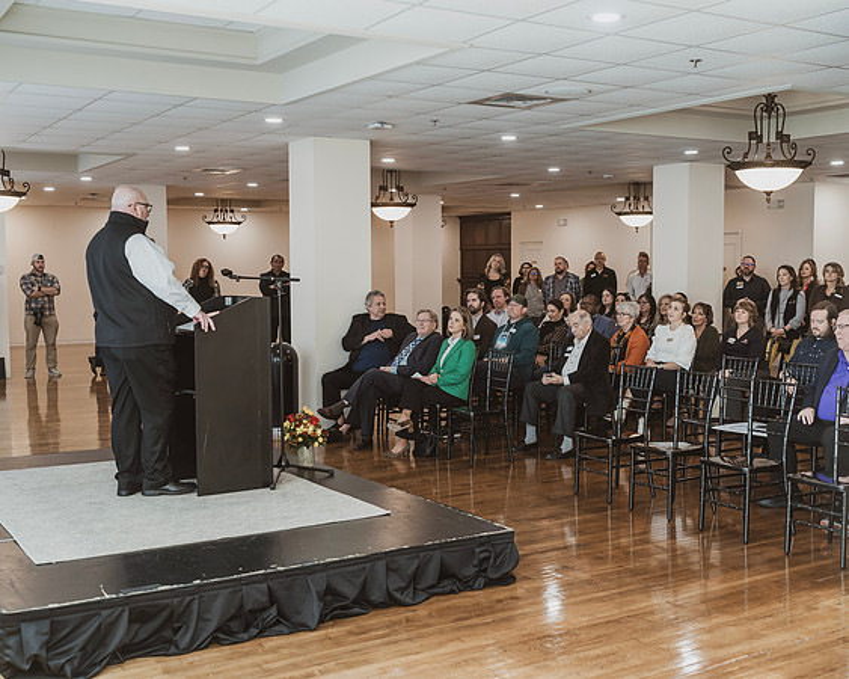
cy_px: 339
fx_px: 1008
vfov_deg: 37.2
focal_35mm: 40
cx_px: 451
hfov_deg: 45.7
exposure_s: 1/125
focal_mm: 35
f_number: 3.2
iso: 800
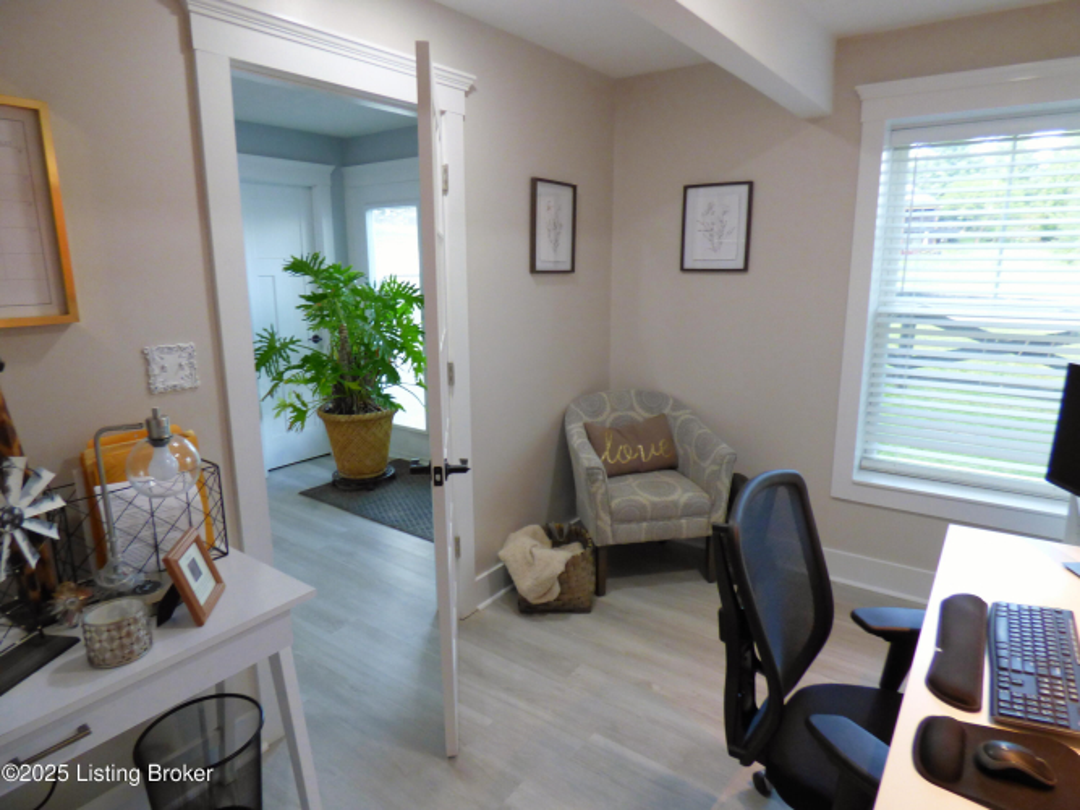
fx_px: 624
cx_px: 540
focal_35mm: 20
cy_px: 405
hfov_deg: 81.8
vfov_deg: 66.0
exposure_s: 1/60
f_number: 2.8
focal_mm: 3.58
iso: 250
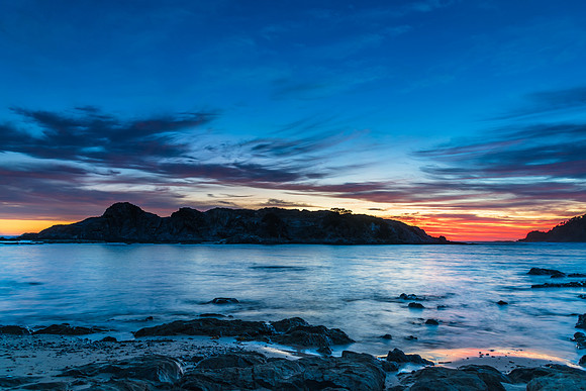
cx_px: 293
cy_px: 196
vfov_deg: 53.2
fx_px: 391
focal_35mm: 24
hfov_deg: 73.7
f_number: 6.3
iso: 160
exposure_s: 2.5
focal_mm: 24
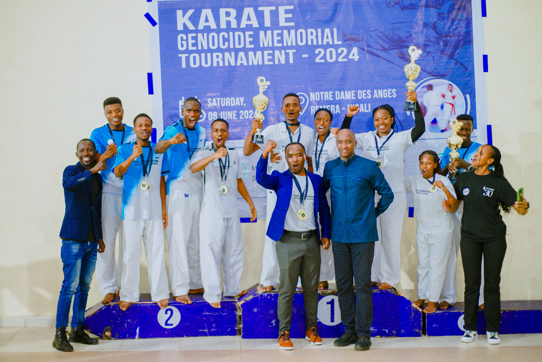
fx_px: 753
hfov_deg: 39.6
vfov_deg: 27.0
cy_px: 181
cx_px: 271
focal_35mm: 50
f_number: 1.8
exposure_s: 1/40
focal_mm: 50
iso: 800
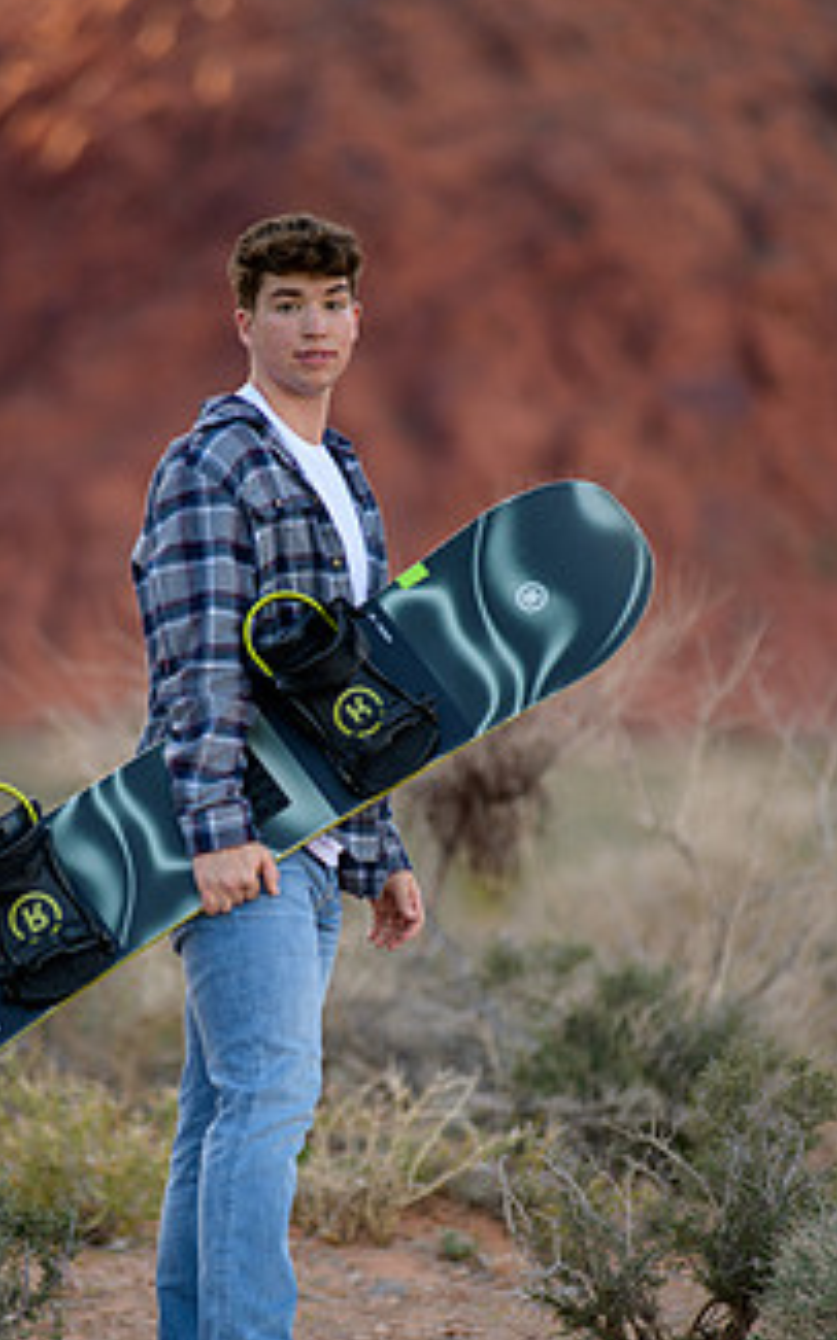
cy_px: 862
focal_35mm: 282
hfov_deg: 4.7
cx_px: 272
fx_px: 10297
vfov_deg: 7.4
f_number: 2.8
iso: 100
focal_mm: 200
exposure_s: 1/640
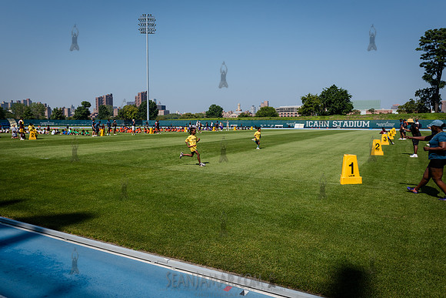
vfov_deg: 49.3
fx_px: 324
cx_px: 212
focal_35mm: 26
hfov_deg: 69.0
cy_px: 148
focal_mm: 24
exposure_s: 1/2500
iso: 400
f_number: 5.6
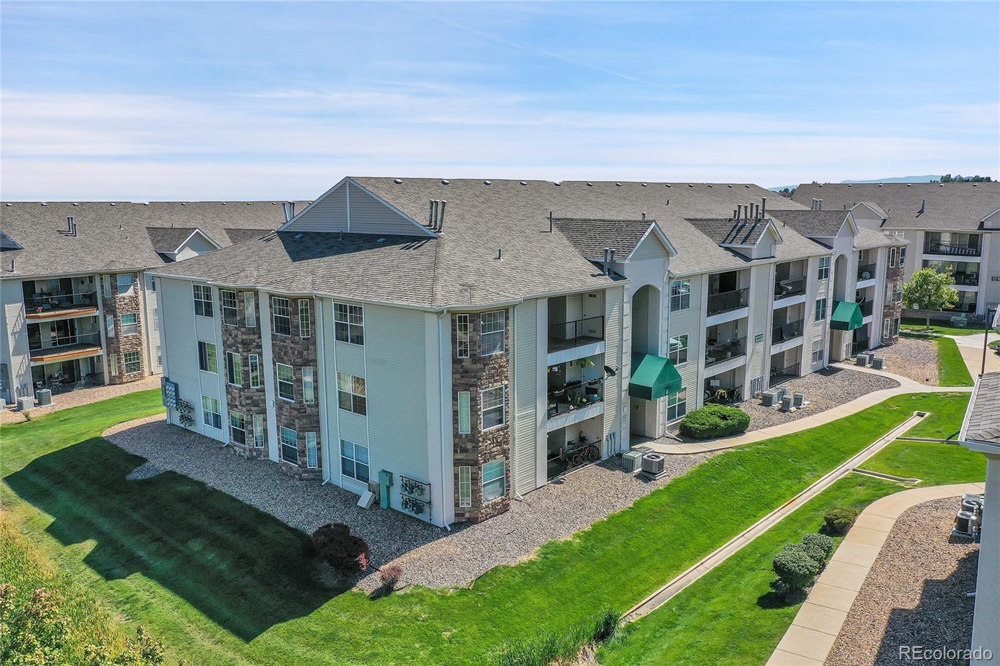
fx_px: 778
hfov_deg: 65.5
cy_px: 333
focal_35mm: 28
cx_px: 500
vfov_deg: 46.4
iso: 100
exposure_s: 1/640
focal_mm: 10.26
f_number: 6.3
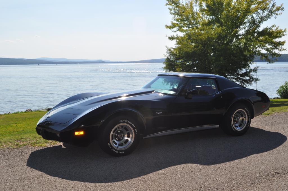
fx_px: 336
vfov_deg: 31.8
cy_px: 96
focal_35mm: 42
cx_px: 144
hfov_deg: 46.5
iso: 200
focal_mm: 28
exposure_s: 1/200
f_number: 14
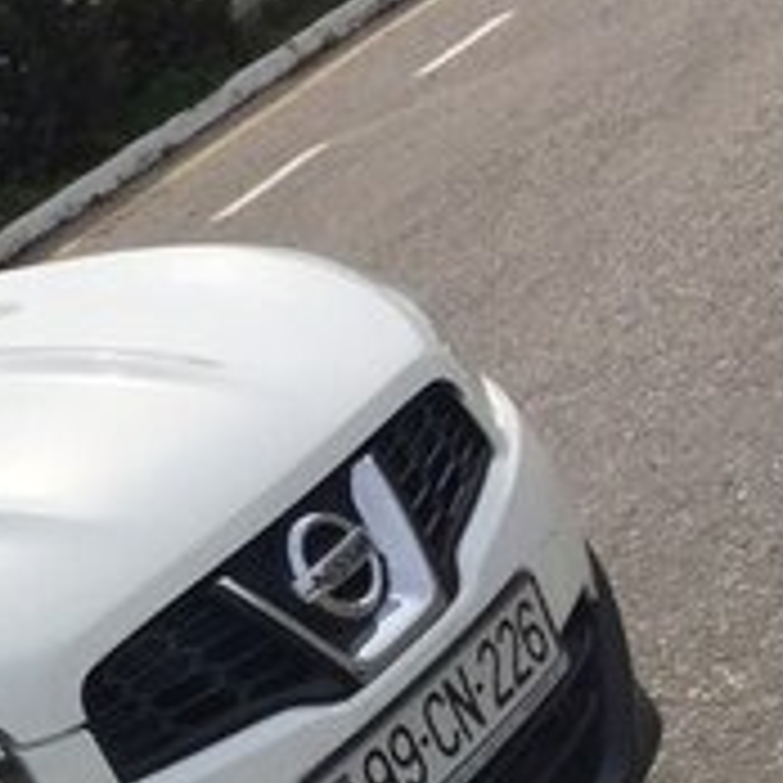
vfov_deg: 17.1
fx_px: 2482
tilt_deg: -11.9
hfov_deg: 15.7
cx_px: -558
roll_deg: +26.8
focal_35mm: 97
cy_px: 934
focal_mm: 4.15
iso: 32
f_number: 2.2
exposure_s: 1/4950
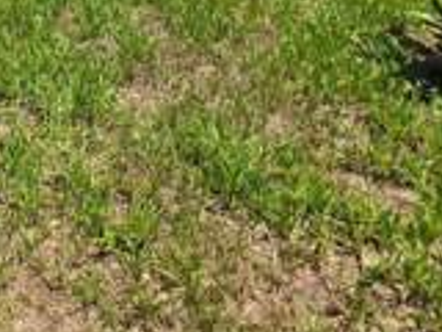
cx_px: -105
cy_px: -130
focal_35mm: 39
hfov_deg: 35.8
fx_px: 498
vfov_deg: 28.2
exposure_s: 1/2105
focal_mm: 2.2
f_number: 1.9
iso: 32
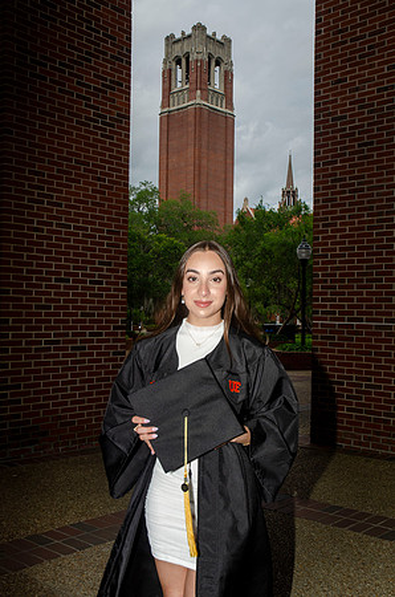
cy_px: 298
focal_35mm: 40
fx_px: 670
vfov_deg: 48.0
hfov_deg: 32.9
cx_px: 198
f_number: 10
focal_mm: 27
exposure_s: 1/250
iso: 100
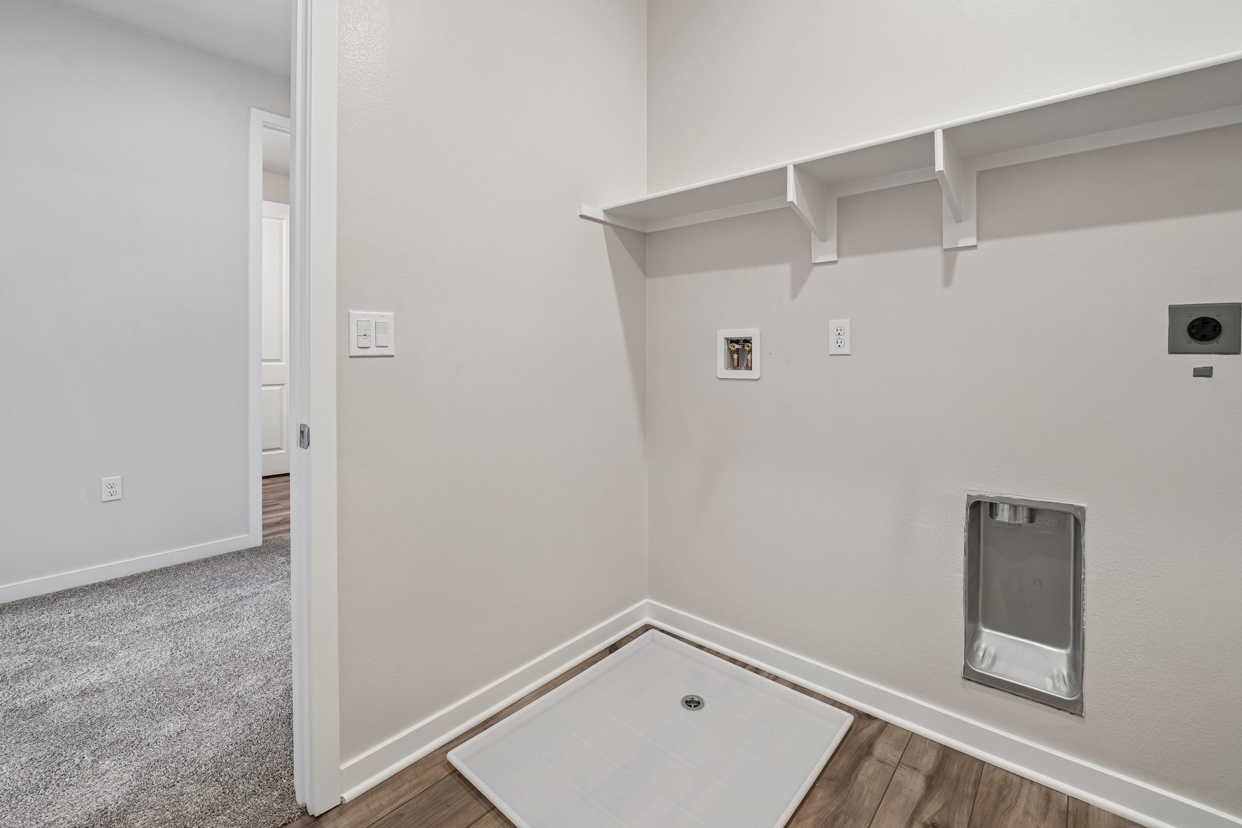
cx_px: 644
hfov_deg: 100.4
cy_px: 354
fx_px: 517
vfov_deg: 76.9
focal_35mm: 15
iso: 400
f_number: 8
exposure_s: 1/10
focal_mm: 13
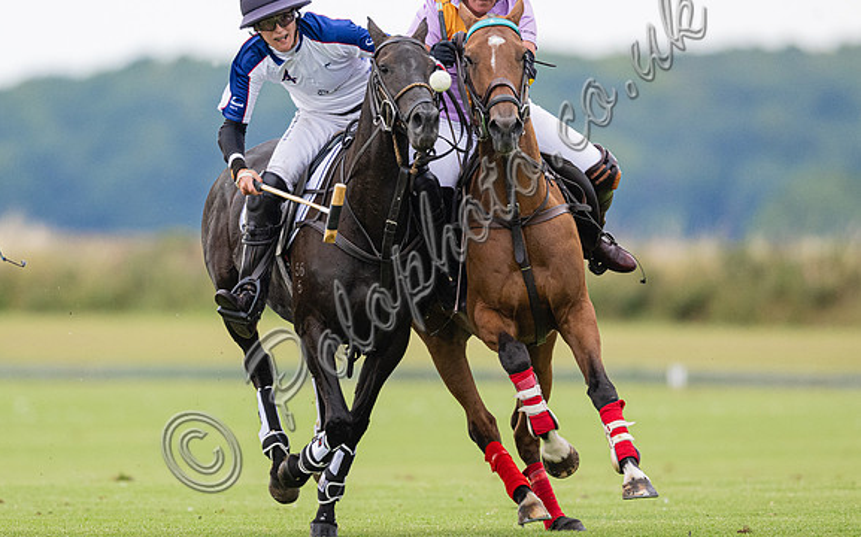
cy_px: 267
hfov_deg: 2.5
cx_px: 256
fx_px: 19982
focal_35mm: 852
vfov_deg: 1.5
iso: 1250
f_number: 4
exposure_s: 1/800
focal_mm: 500
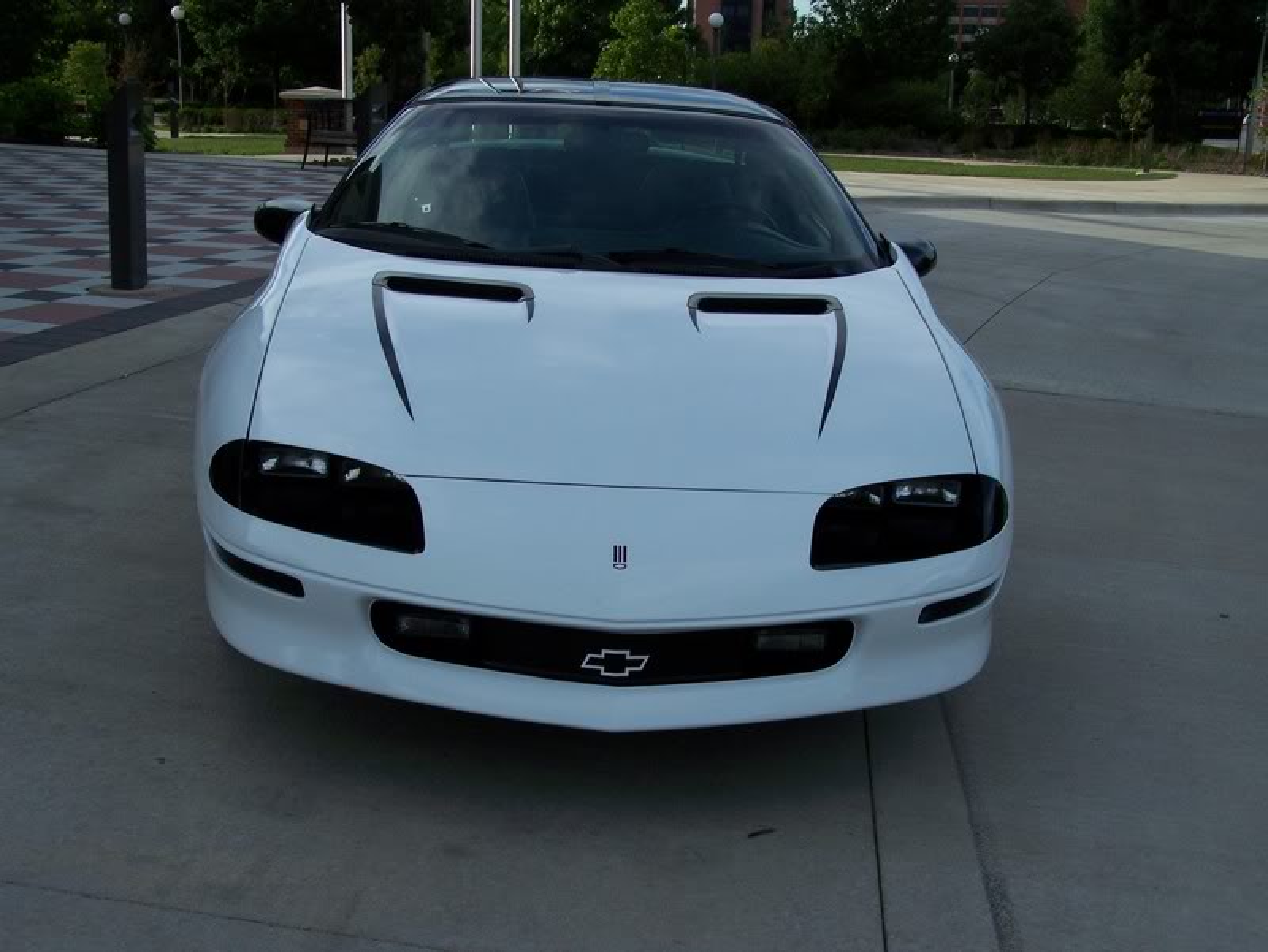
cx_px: 634
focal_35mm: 43
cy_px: 476
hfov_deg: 43.8
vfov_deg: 33.6
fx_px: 1576
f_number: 4
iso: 80
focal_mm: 7.1
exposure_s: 1/800
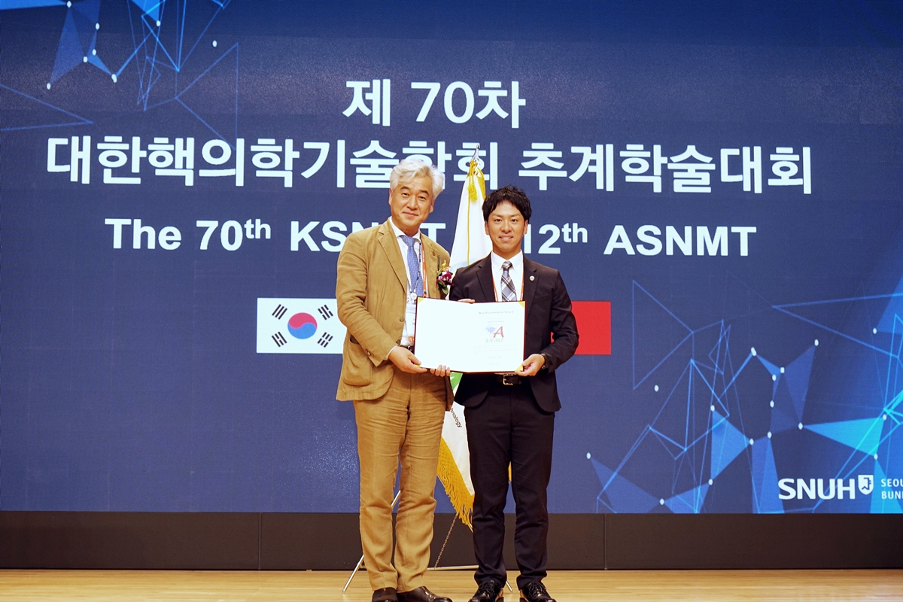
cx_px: 452
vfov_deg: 22.3
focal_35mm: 61
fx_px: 1530
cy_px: 301
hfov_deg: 32.9
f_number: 6.3
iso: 320
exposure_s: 1/60
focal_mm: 61
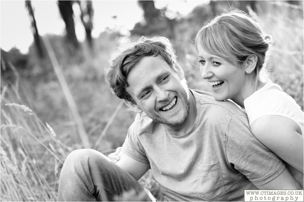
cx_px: 152
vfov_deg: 16.1
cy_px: 101
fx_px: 717
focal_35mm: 85
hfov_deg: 23.9
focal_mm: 85
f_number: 3.5
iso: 1000
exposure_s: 1/500
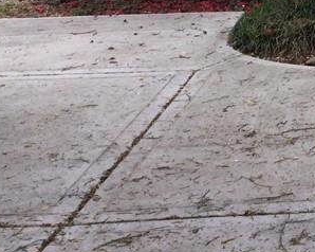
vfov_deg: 13.7
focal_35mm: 104
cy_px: -150
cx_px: 428
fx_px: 969
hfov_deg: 17.2
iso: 25
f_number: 2.4
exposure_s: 1/367
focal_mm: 3.3
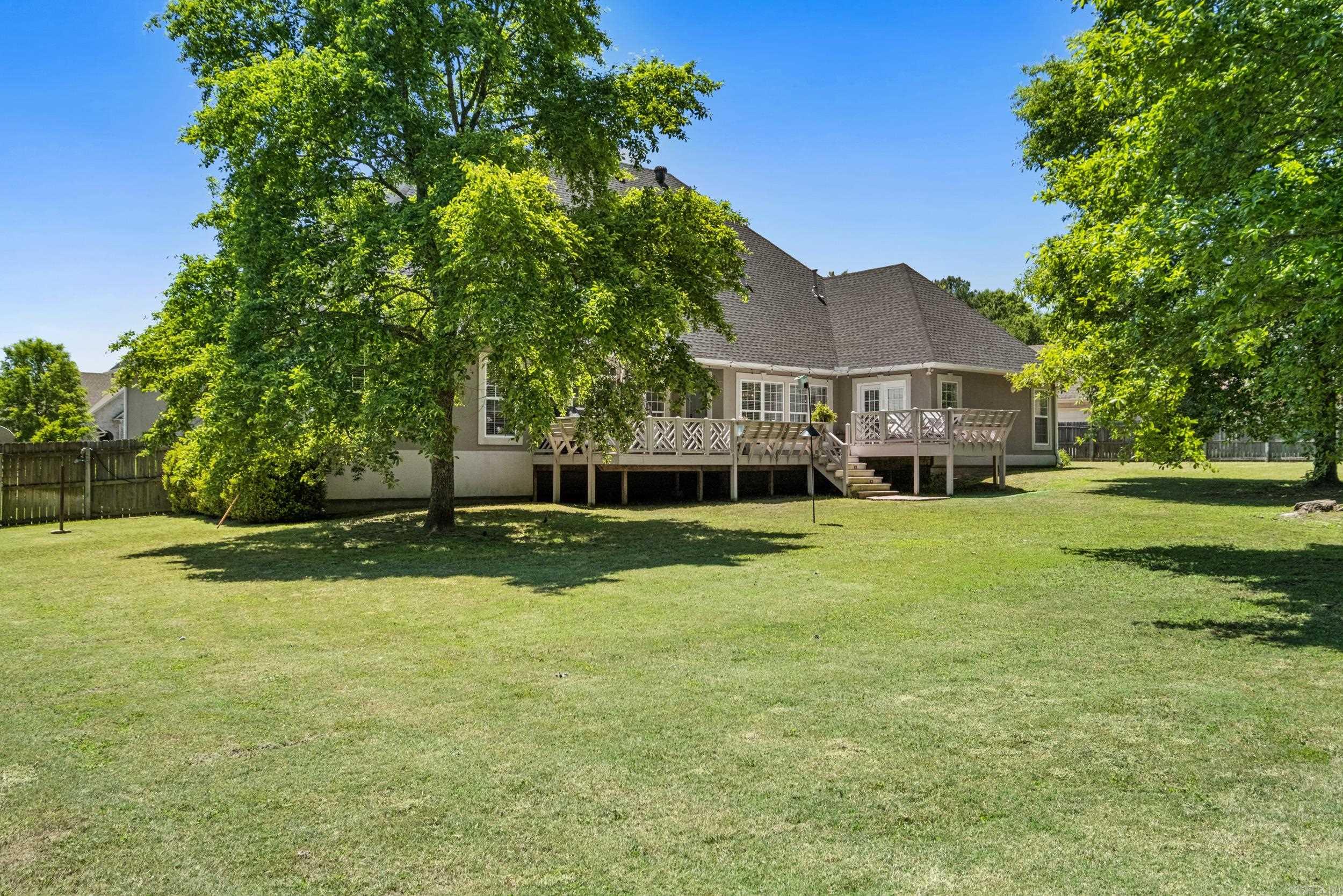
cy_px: 448
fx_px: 1082
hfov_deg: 63.7
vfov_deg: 45.0
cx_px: 672
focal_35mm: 29
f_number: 7.1
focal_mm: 19.1
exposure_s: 1/250
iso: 400
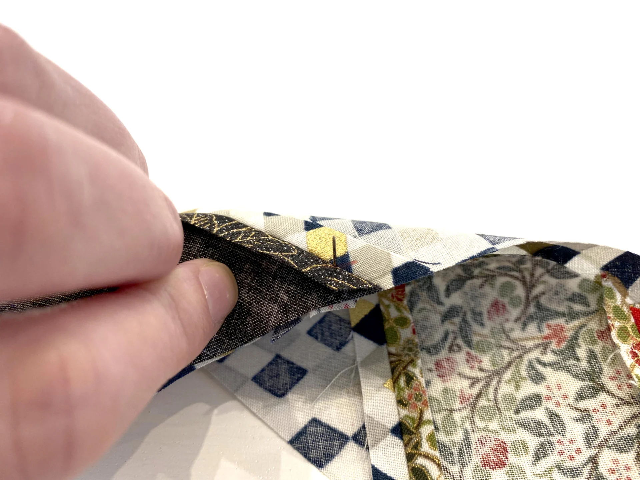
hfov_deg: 67.3
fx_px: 481
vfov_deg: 53.1
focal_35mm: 26
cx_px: 320
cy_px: 240
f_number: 1.8
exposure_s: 1/83
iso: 80
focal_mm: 4.2
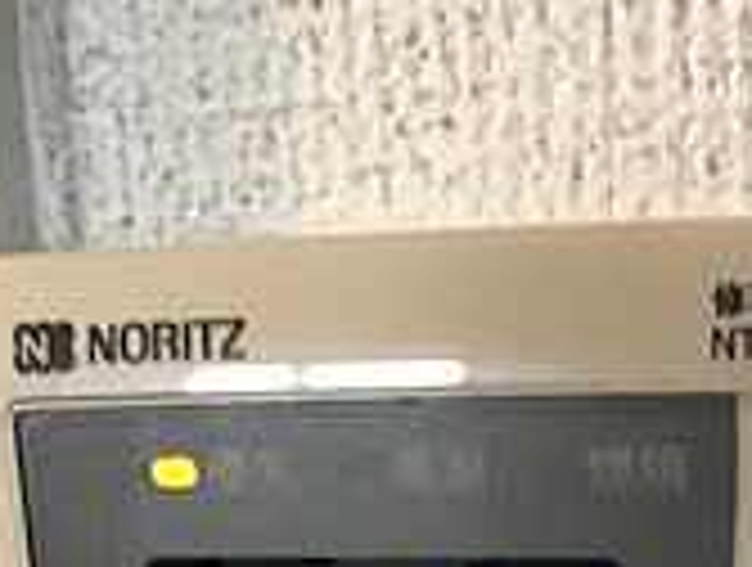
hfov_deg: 18.1
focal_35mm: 107
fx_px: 2329
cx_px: 662
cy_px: 900
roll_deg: +0.7
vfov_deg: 13.0
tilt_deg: -17.6
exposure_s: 1/15
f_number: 1.8
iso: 40
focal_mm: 4
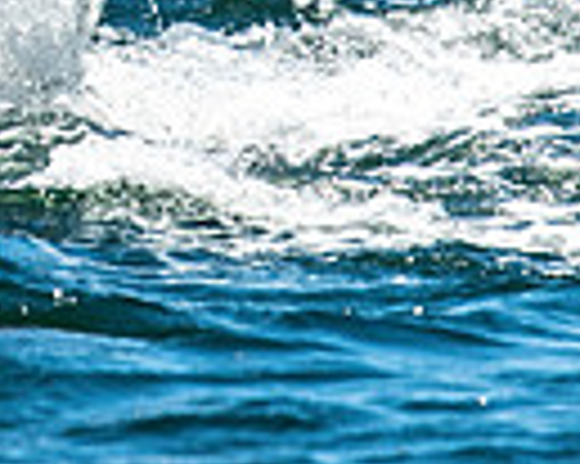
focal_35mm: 2005
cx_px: -81
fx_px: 34391
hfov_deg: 1.0
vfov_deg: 0.8
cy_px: -403
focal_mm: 300
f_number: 5.6
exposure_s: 1/3200
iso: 400
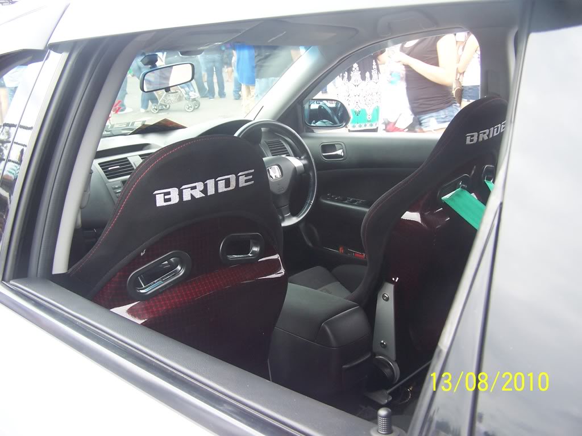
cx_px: 291
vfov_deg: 37.7
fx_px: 639
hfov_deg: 49.0
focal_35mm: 38
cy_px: 218
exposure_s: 1/60
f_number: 2.8
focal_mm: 6.3
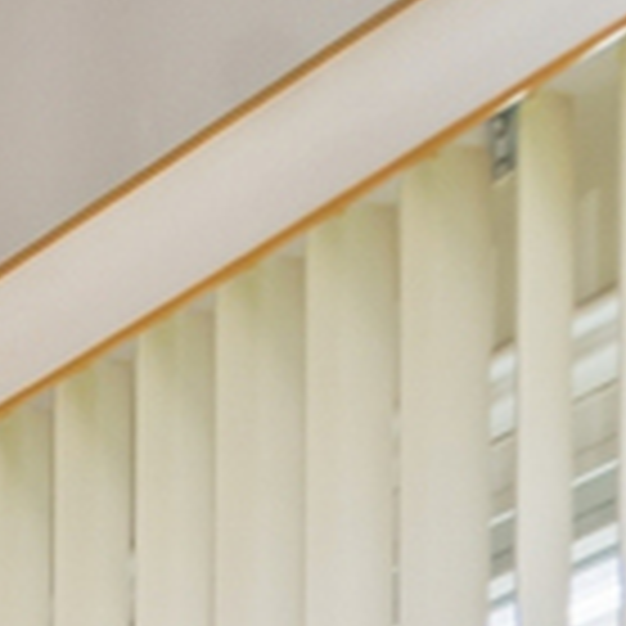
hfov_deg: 5.6
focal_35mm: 179
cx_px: -2842
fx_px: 3662
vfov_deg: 7.9
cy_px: 2121
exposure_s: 1/2
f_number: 10
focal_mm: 12
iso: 200
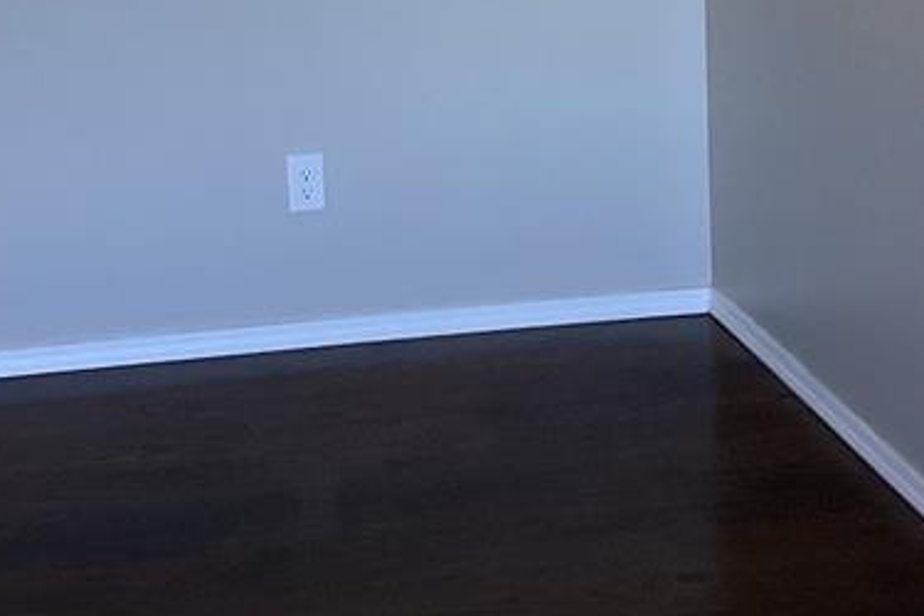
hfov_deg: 23.0
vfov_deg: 14.8
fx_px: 2258
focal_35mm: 88
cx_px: 323
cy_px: -208
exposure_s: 1/60
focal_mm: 3.3
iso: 125
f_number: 2.4
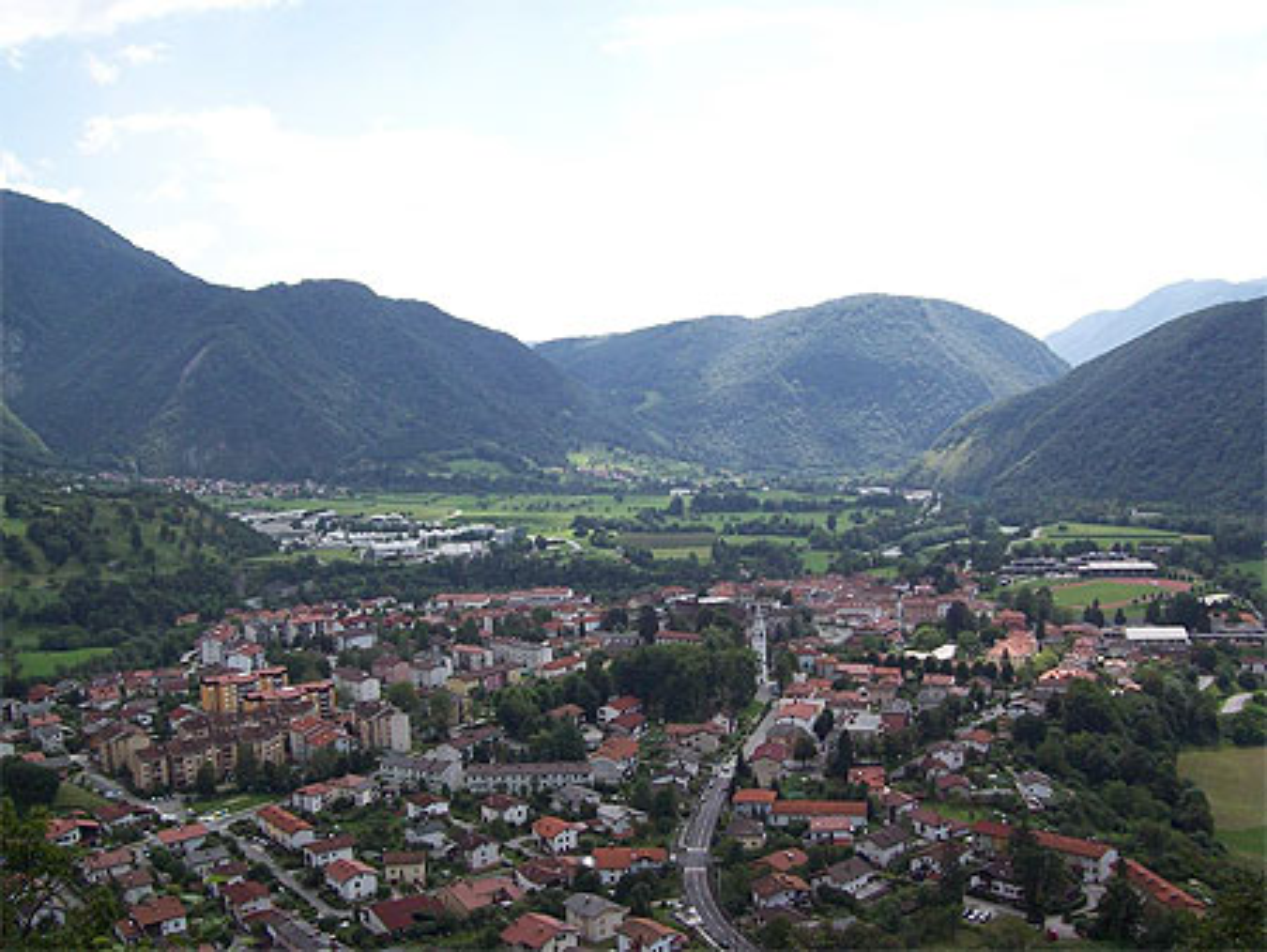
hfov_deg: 51.3
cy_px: 476
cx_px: 634
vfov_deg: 39.7
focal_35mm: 36
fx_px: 1318
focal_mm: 6
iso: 80
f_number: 4.8
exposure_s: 1/342
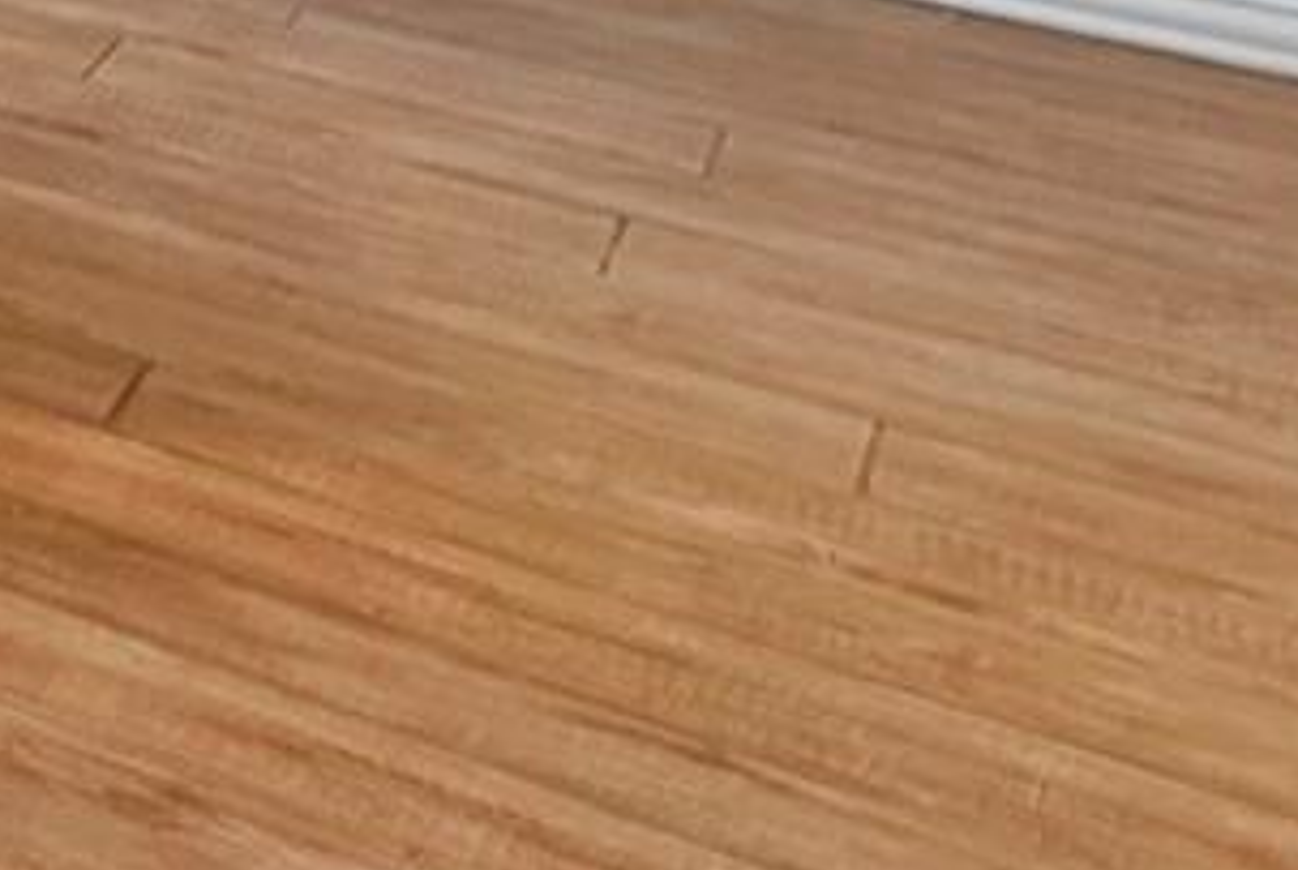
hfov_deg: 9.9
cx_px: -3037
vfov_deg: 13.3
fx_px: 2925
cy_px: -1121
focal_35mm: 81
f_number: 9
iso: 100
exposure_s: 1
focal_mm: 12
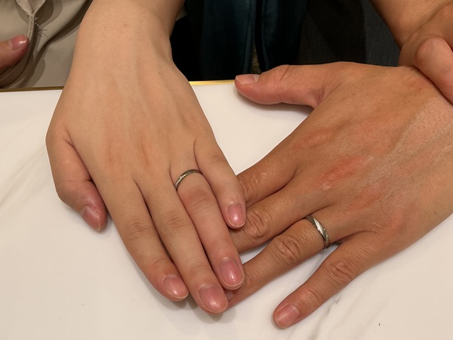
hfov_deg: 61.7
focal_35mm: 29
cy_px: 170
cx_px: 226
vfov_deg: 48.2
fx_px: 380
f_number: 1.8
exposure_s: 1/176
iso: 20
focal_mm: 3
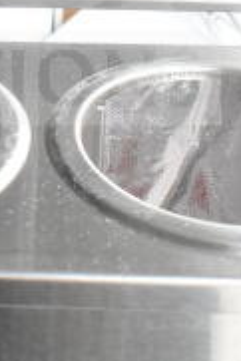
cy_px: -33
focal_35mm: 111
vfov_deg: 17.8
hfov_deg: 12.2
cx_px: -4
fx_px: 1112
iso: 1600
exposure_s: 1/160
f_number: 6.3
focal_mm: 22
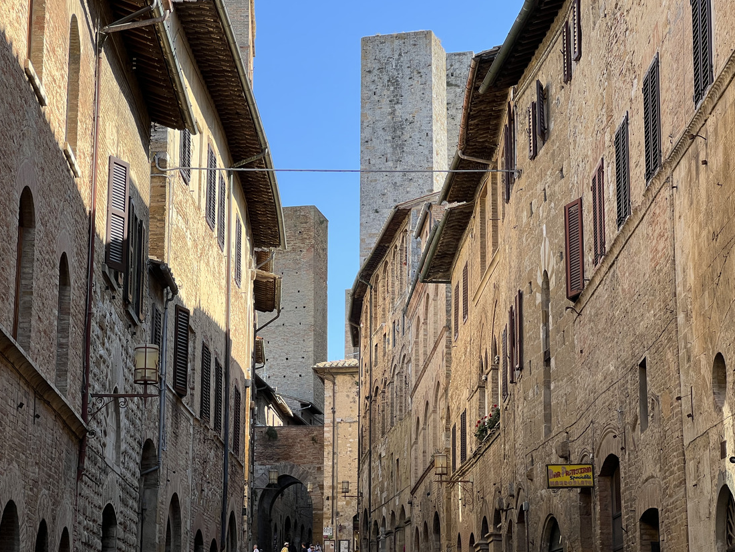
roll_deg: -0.3
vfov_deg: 17.6
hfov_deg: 23.3
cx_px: 371
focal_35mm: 84
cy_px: 276
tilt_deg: +13.3
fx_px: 1784
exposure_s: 1/294
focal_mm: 9
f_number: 2.8
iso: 32
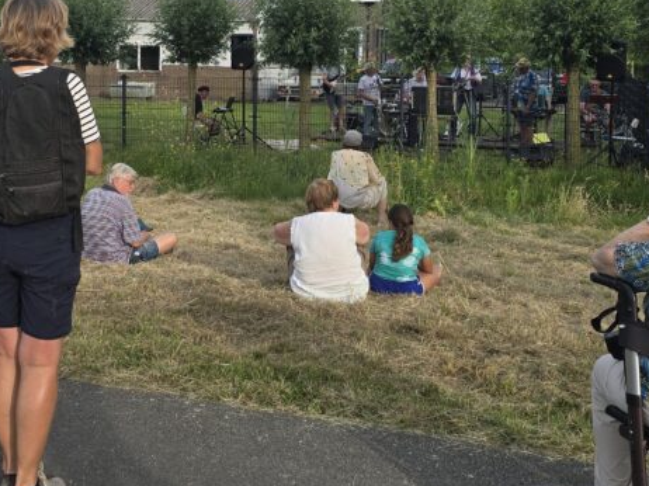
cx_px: 192
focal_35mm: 51
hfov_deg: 36.9
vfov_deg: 27.9
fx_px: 956
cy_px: 96
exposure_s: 1/287
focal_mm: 6.3
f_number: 1.7
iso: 12
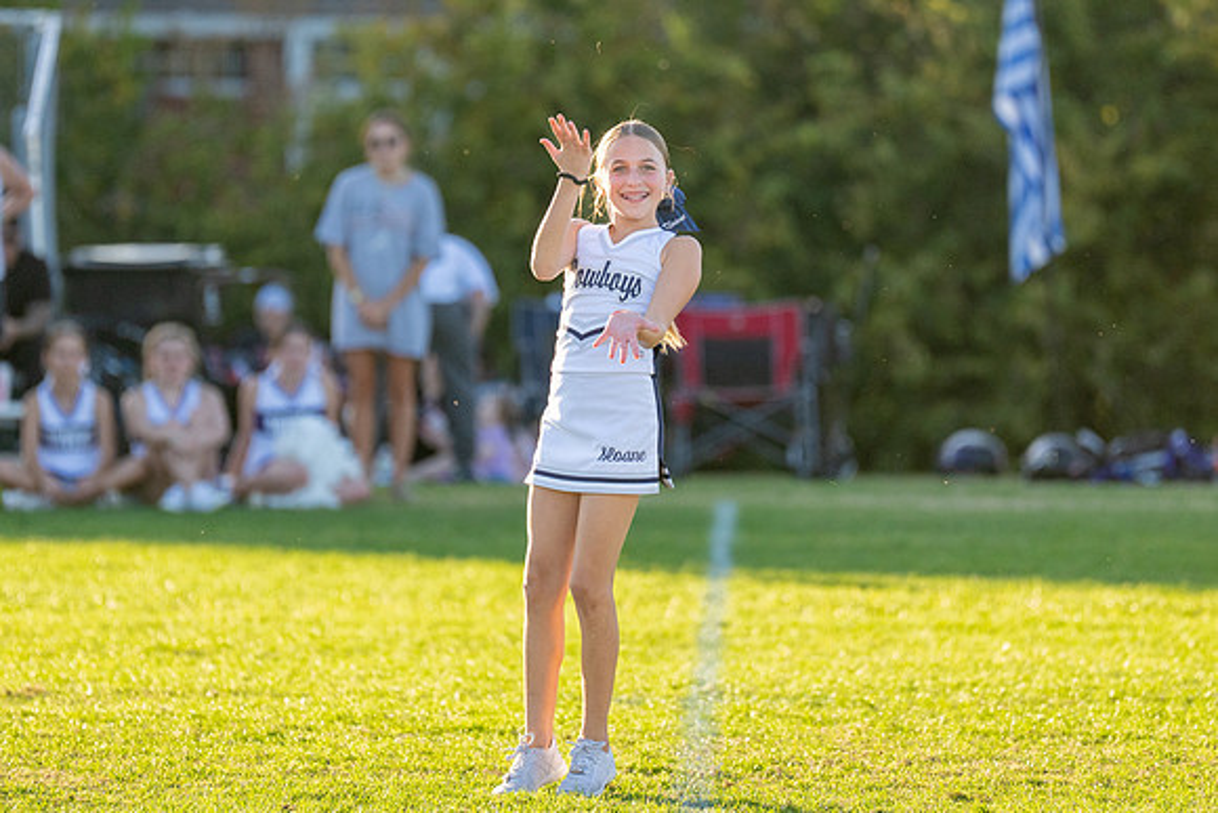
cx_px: 594
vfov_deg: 3.8
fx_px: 12313
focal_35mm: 364
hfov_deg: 5.7
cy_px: 338
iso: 320
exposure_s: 1/2000
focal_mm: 200
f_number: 2.8
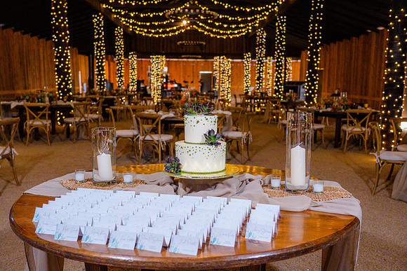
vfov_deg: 38.9
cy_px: 136
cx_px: 204
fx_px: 384
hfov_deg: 55.8
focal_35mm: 34
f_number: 4
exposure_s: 1/200
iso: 3200
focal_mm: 34
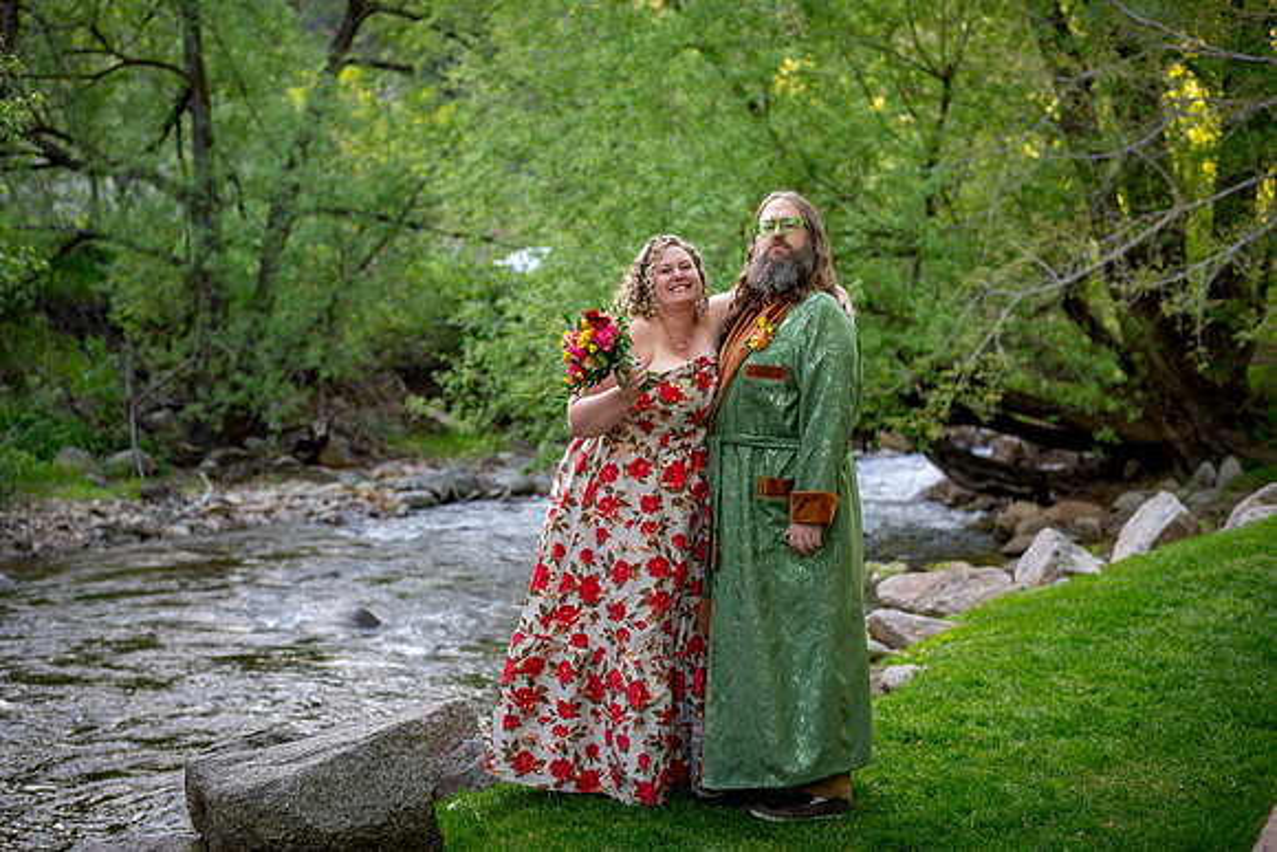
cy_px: 413
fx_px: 1875
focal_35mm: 53
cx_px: 612
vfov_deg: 25.6
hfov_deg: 37.6
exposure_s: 1/200
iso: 160
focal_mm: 50
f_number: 2.8
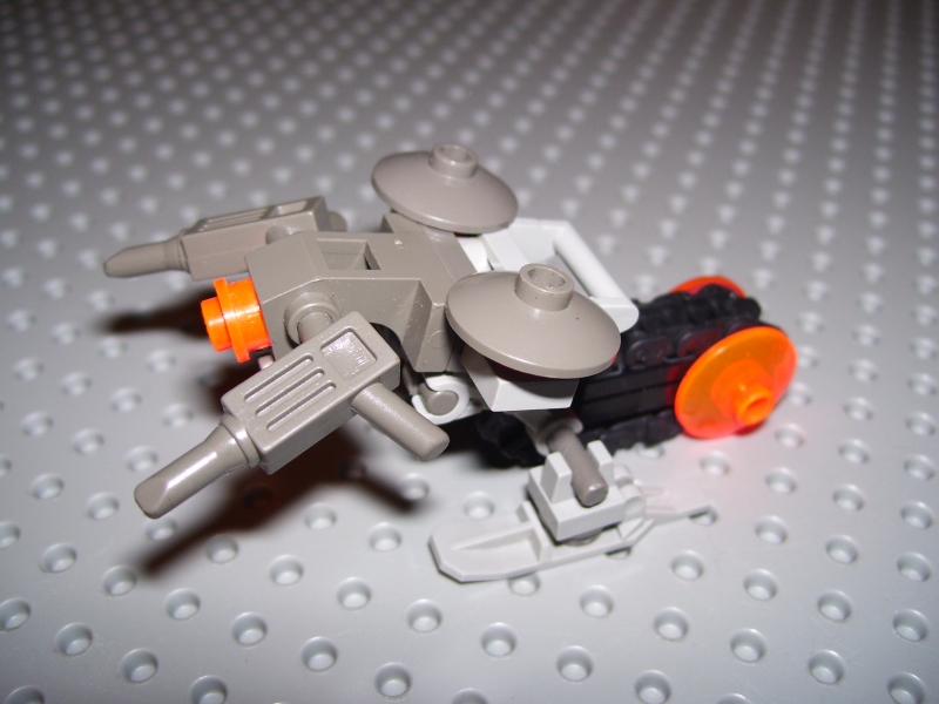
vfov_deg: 38.7
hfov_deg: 50.1
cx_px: 470
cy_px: 352
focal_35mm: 37
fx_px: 1004
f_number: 2.7
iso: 80
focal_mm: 6
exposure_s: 1/60
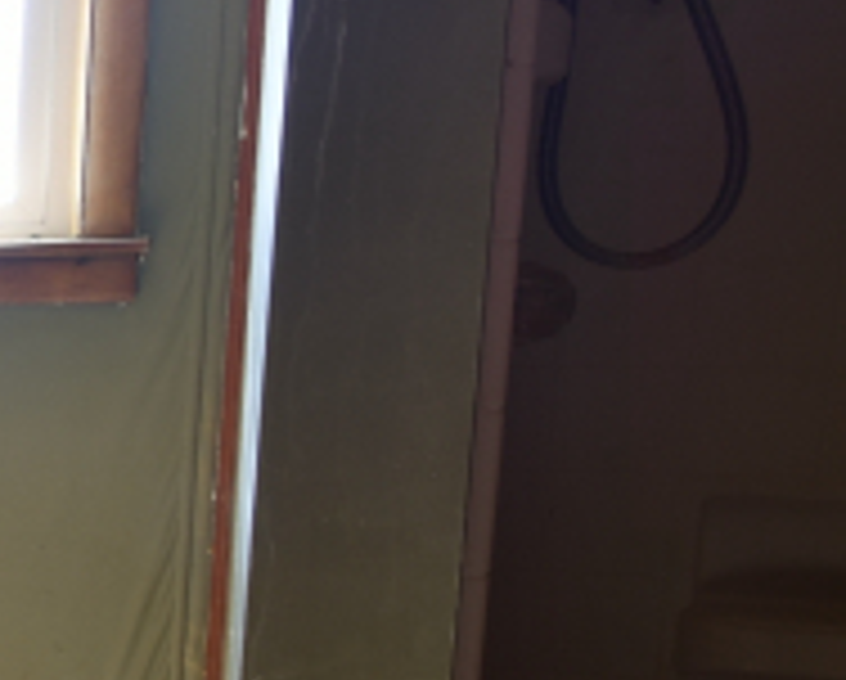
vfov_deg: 26.8
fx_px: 1404
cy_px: 513
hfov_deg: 22.1
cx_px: -641
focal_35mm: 56
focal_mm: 10
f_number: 10
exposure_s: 1
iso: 100
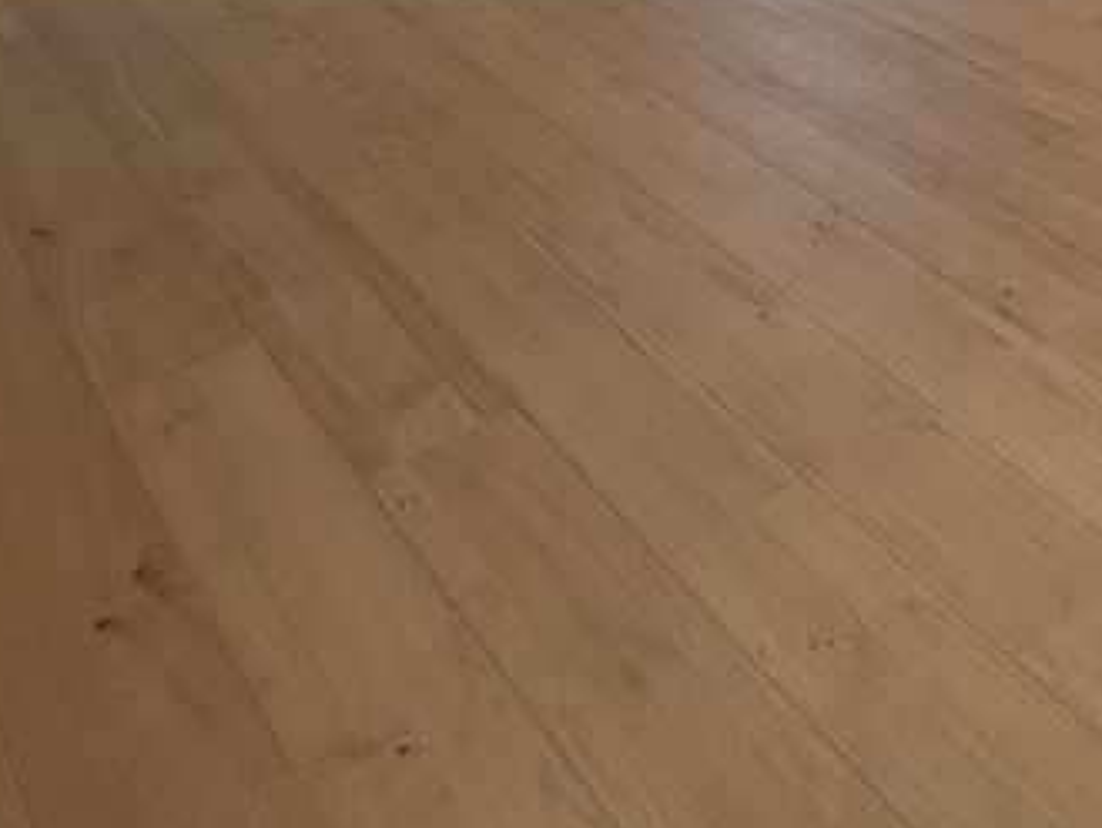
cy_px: -416
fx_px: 1624
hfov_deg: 32.9
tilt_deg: -7.7
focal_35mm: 51
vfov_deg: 23.1
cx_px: 1209
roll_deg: +0.6
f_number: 2.2
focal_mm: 2.22
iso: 64
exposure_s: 1/99
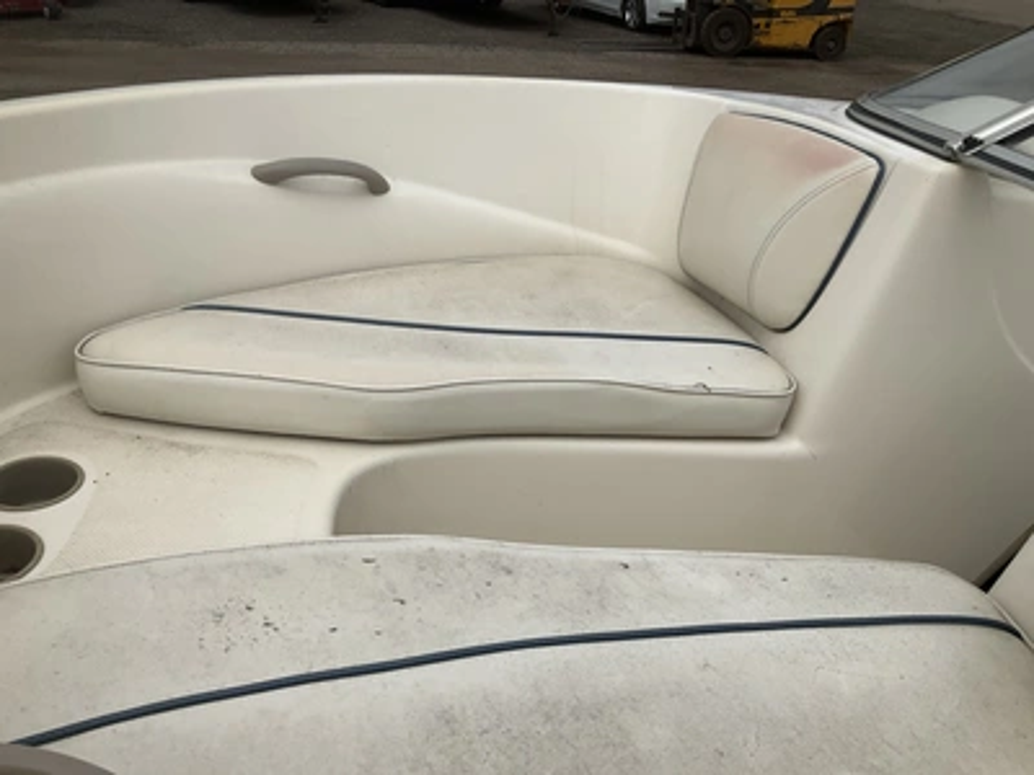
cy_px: 388
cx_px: 517
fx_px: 866
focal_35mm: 29
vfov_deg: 48.2
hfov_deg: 61.7
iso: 25
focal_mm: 3
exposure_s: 1/4785
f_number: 1.8
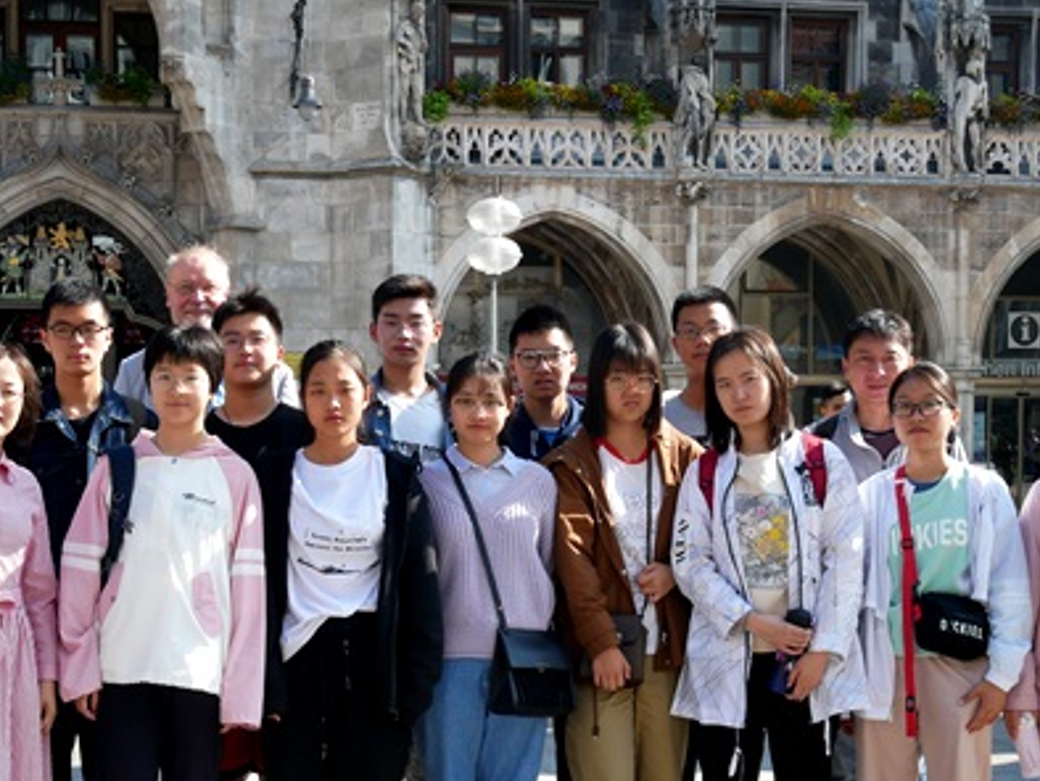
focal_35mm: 70
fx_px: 2104
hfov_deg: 27.7
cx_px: 451
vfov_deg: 20.9
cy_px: 532
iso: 200
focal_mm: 23
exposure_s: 1/200
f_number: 7.1
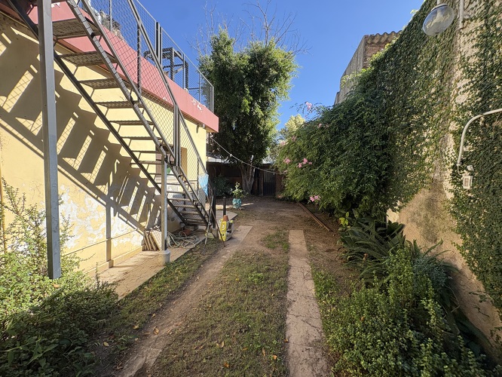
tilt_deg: -2.8
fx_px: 203
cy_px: 188
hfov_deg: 102.0
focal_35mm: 14
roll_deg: -1.2
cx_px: 251
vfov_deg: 85.7
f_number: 2.2
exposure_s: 1/456
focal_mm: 2.22
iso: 64
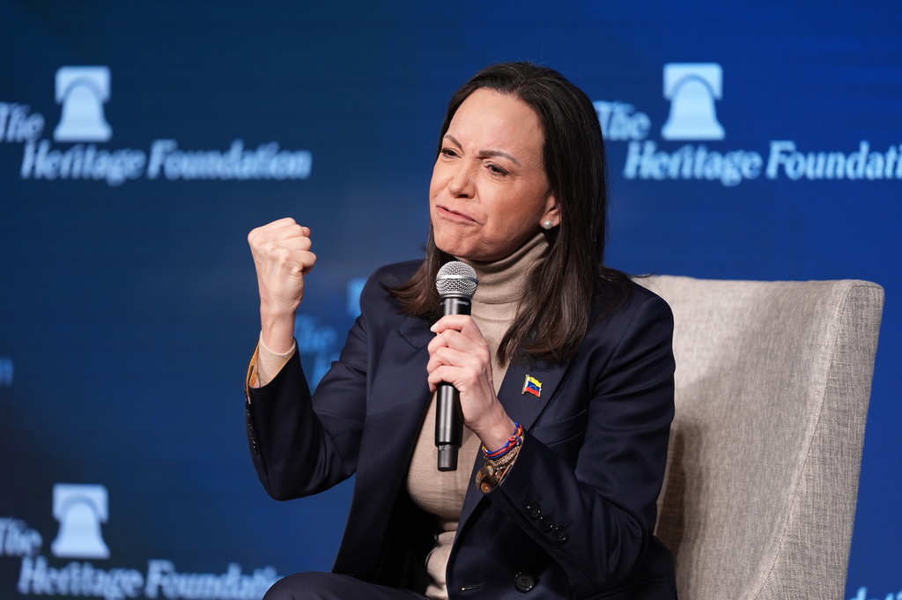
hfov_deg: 6.9
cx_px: 451
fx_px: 7510
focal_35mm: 300
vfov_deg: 4.6
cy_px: 300
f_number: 2.8
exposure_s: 1/500
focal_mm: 300
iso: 1250
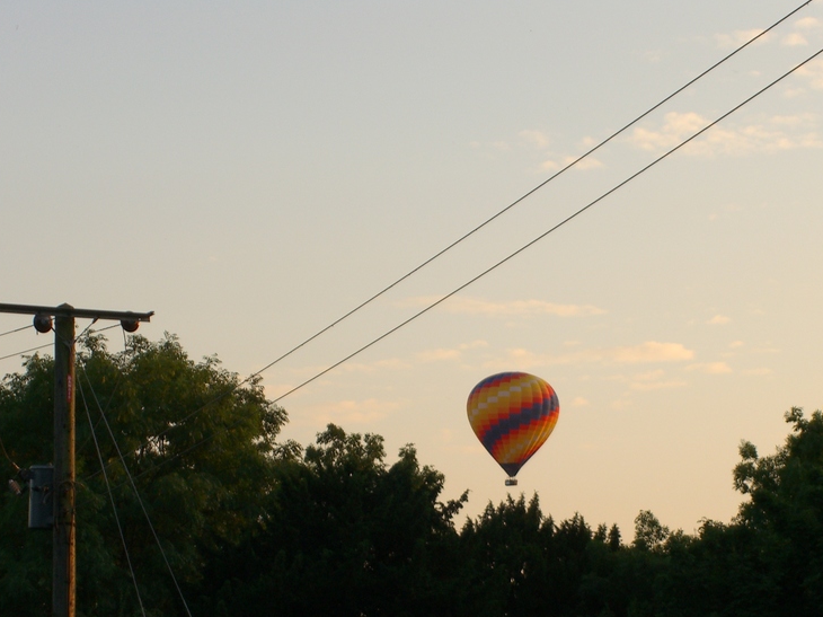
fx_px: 3803
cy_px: 432
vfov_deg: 9.3
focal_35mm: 160
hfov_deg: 12.3
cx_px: 488
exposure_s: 1/160
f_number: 5.1
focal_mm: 23.7
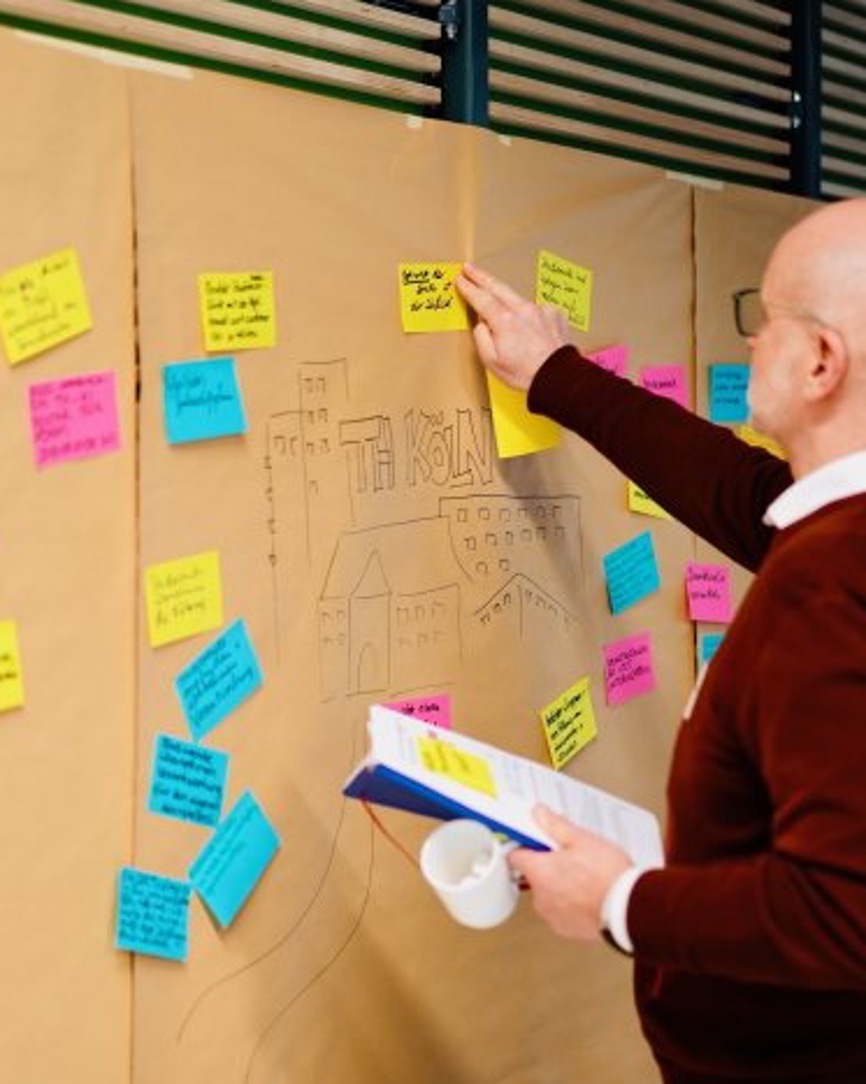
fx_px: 2501
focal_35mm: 78
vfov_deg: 24.5
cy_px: 543
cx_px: 403
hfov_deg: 19.6
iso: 250
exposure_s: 1/60
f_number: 1.8
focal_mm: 55
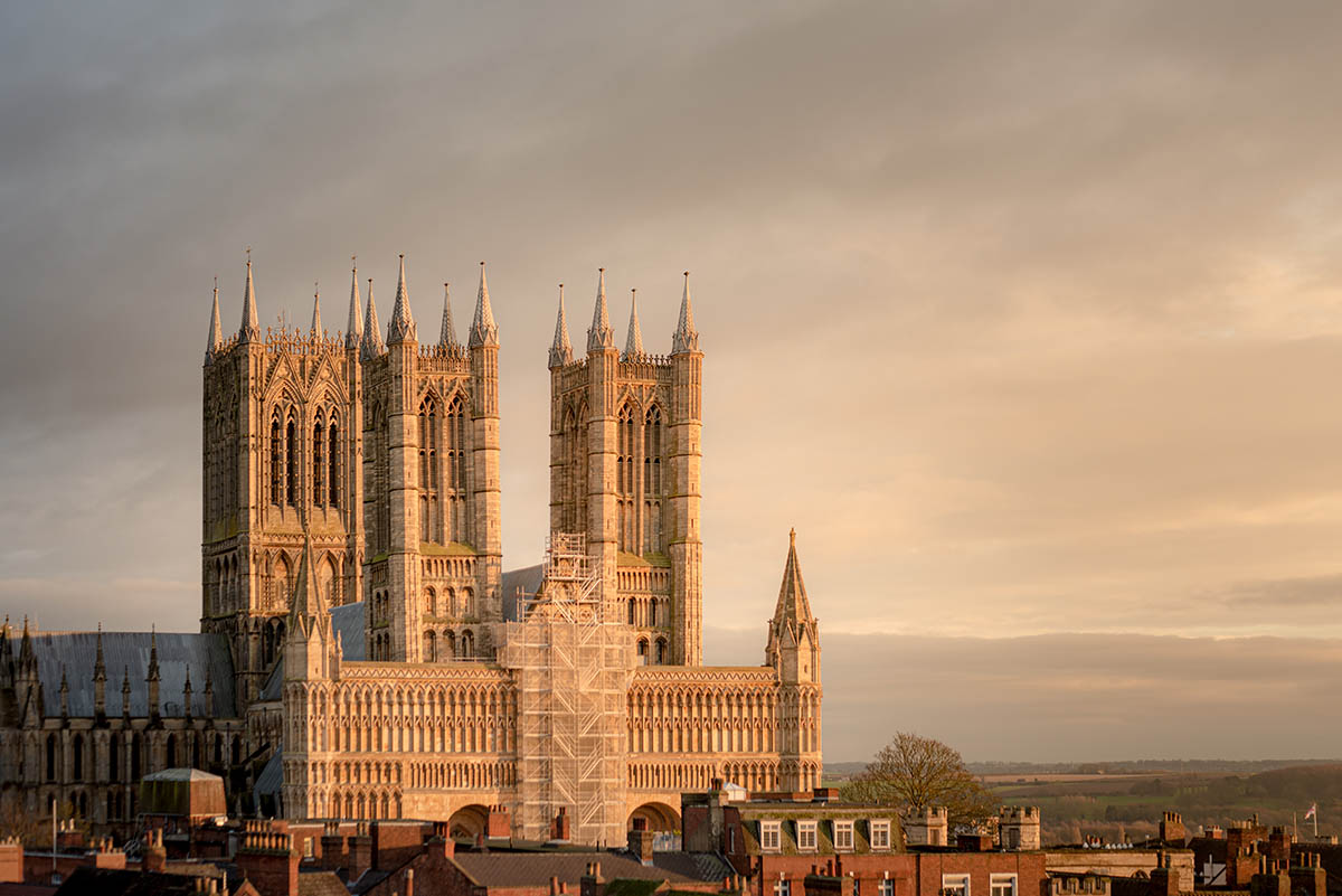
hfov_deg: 39.6
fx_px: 1864
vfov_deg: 27.0
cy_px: 448
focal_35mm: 50
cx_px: 671
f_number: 3.2
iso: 125
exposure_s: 1/500
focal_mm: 50
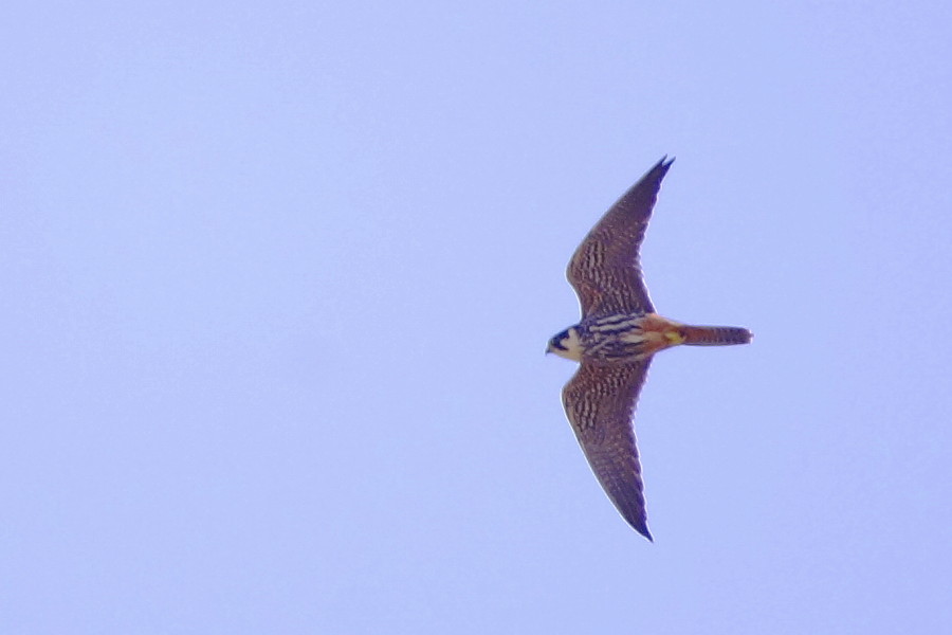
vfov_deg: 2.3
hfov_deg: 3.4
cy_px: 318
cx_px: 476
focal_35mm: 600
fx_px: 15865
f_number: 6.3
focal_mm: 600
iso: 800
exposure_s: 1/1600
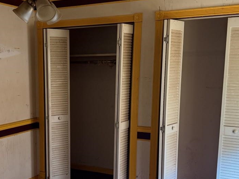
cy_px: 125
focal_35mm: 50
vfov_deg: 28.8
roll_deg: -0.2
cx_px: 76
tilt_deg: -9.3
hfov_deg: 37.7
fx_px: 345
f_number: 1.78
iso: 250
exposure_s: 1/60
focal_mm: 6.76
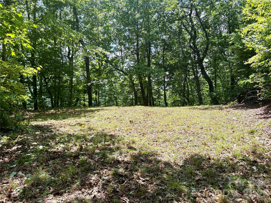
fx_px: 204
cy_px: 102
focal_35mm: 26
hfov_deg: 67.3
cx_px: 136
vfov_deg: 53.1
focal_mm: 5.96
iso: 50
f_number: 1.6
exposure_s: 1/861
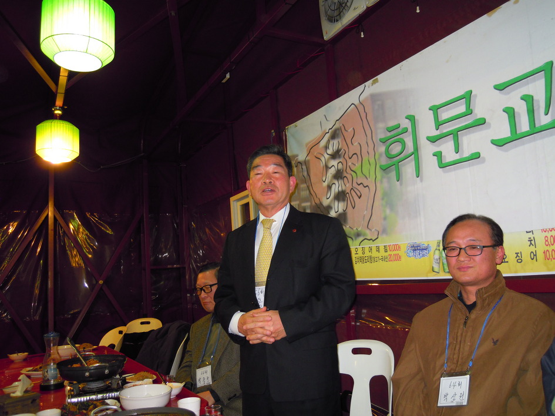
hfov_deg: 63.5
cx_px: 278
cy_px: 208
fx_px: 449
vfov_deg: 49.7
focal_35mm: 28
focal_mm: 5
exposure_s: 1/25
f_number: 2.7
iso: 200
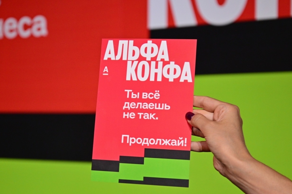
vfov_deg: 13.3
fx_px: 835
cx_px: 152
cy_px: 101
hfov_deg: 19.8
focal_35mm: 103
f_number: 5.3
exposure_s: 1/200
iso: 1250
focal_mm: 66
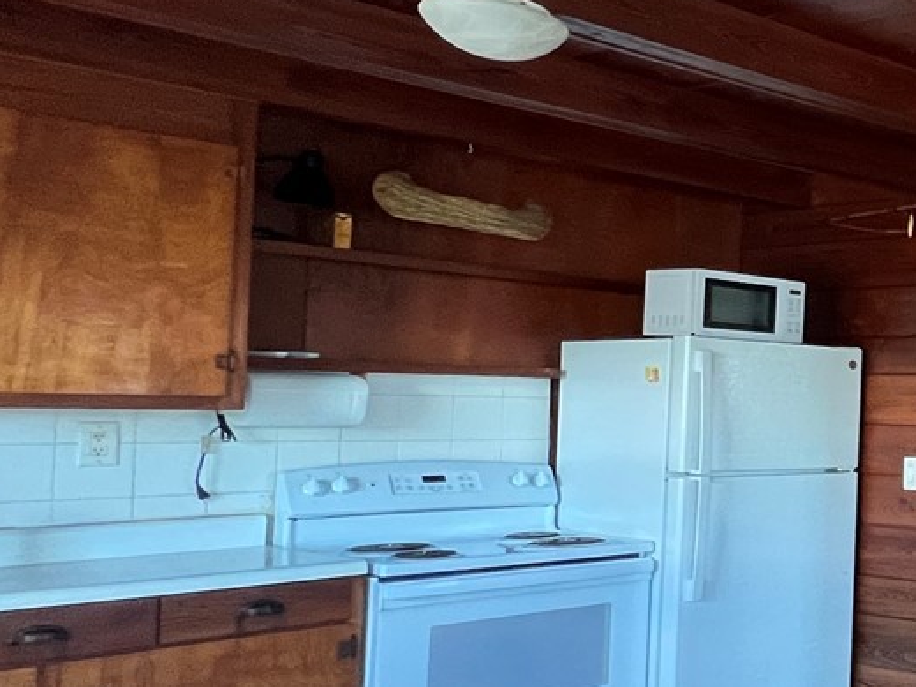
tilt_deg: +1.6
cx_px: 1378
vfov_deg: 35.9
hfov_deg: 28.9
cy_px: 386
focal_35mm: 40
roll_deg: -1.2
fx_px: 1058
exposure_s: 1/60
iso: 250
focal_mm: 1.57
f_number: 1.8
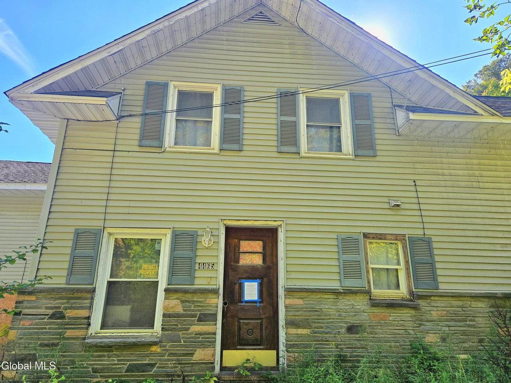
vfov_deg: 58.9
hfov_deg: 73.9
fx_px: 340
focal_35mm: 23
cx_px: 256
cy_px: 192
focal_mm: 5.4
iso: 64
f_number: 1.8
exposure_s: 1/3333
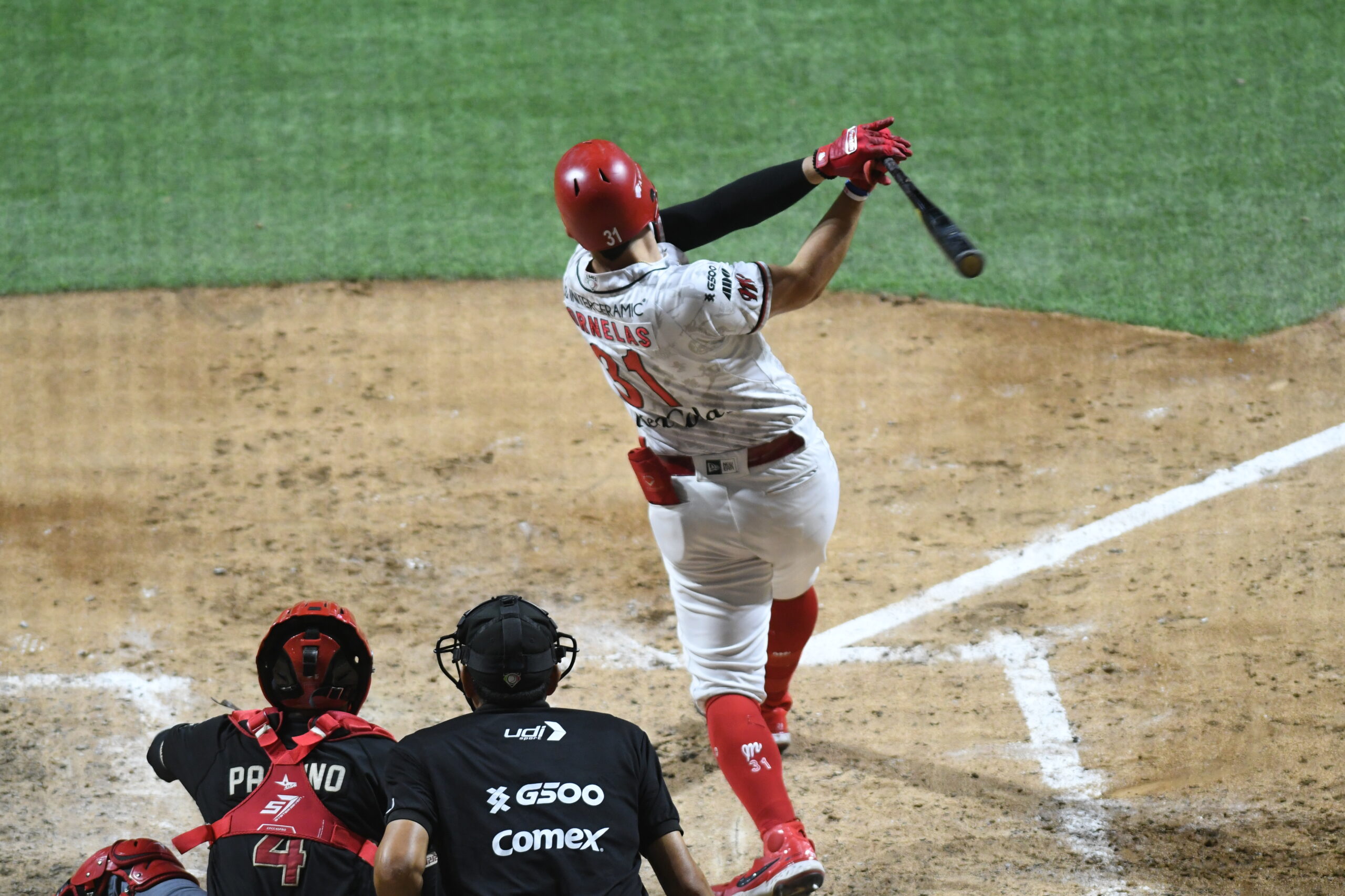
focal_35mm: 450
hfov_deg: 4.6
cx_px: 672
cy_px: 448
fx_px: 16812
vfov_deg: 3.1
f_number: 2.8
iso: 2500
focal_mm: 300
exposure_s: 1/640
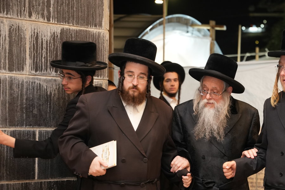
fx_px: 863
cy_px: 145
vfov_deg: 12.5
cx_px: 202
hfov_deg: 18.7
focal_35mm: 109
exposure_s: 1/125
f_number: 3.2
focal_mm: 70
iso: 2000
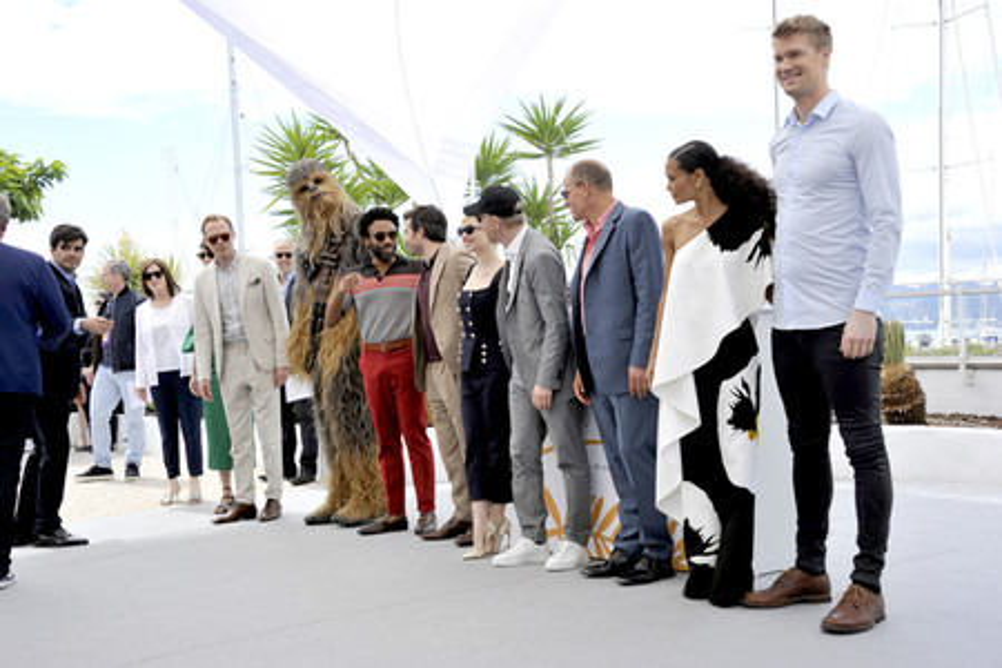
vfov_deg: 29.9
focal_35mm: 45
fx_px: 1252
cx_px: 501
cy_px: 334
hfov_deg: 43.6
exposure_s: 1/250
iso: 200
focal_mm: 45
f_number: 8
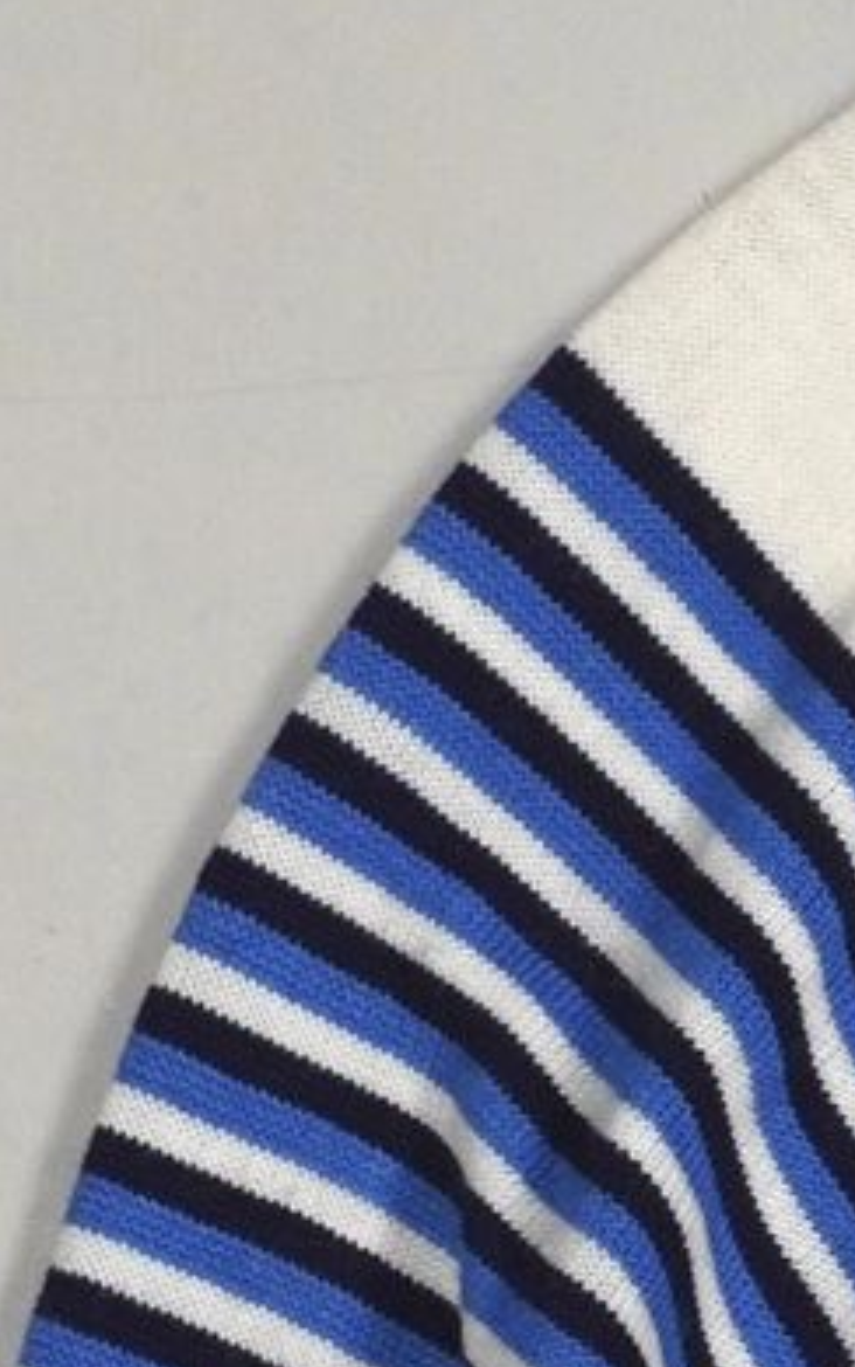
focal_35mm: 361
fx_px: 13449
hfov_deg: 3.6
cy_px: 2874
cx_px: 2067
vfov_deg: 5.7
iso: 400
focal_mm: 32
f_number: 10
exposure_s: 1/30
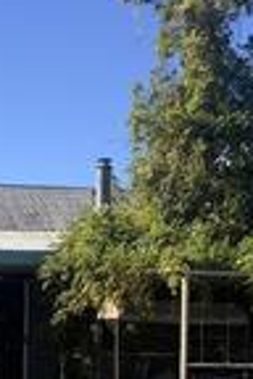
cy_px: 363
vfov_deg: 18.7
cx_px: 24
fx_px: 1128
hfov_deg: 12.7
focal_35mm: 107
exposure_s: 1/1221
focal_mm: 3
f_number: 1.8
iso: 16
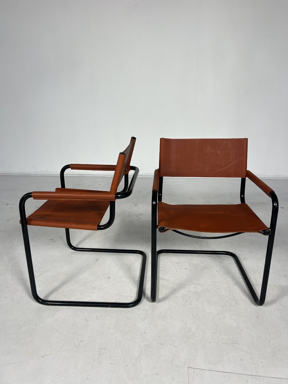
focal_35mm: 26
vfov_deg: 67.3
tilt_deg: -20.1
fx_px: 288
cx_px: 144
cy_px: 192
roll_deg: +0.8
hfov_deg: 53.1
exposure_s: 1/121
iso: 80
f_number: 1.5
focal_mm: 5.7
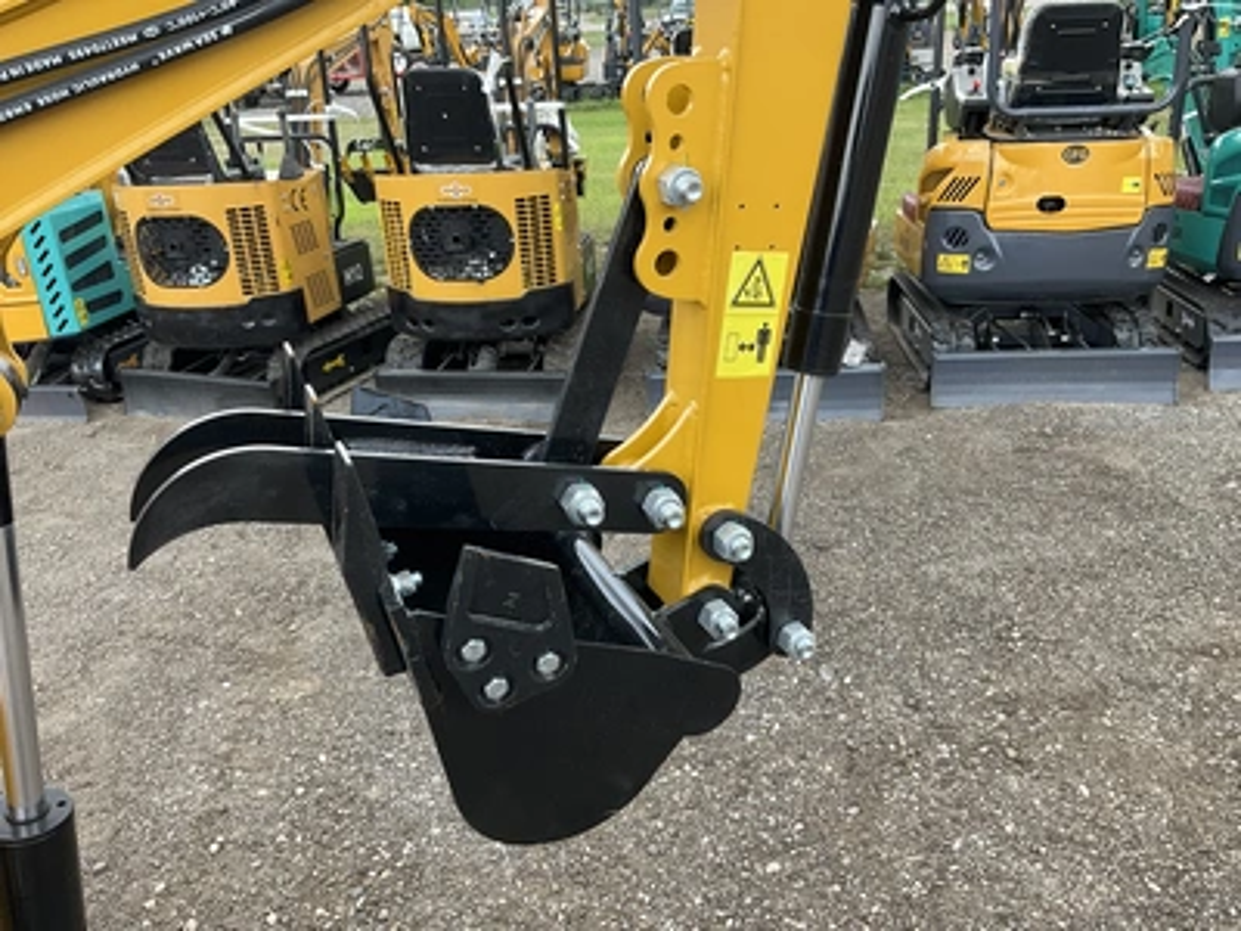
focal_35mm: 29
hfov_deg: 61.7
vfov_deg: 48.2
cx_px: 620
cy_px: 466
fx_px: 1040
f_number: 1.8
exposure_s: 1/167
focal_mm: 3
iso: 20
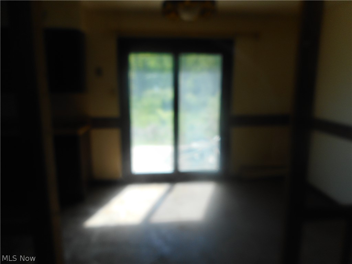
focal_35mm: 25
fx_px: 254
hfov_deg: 69.4
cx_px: 176
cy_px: 132
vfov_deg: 54.9
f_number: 3.7
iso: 80
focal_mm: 4.5
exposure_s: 1/125
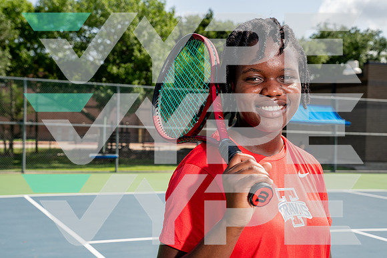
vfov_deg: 25.5
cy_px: 129
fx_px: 570
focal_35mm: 53
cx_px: 194
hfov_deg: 37.5
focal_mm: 53
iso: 100
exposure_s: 1/250
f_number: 8
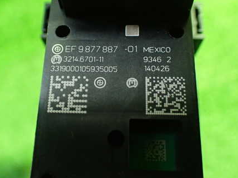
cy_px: 83
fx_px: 289
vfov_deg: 34.3
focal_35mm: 42
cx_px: 109
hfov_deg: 44.8
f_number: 2.3
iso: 800
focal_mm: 5.4
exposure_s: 1/30
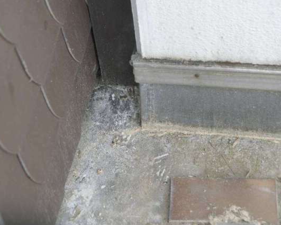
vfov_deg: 18.1
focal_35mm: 85
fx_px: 707
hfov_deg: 22.5
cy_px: 112
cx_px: 140
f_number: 3.5
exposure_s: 1/160
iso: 400
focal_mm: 50
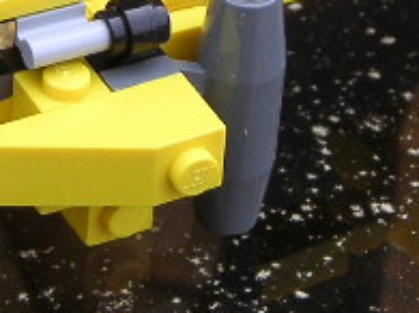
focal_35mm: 207
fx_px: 2504
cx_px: 129
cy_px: 24
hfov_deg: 9.6
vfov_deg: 7.1
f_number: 3.2
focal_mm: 8.2
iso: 64
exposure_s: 1/350
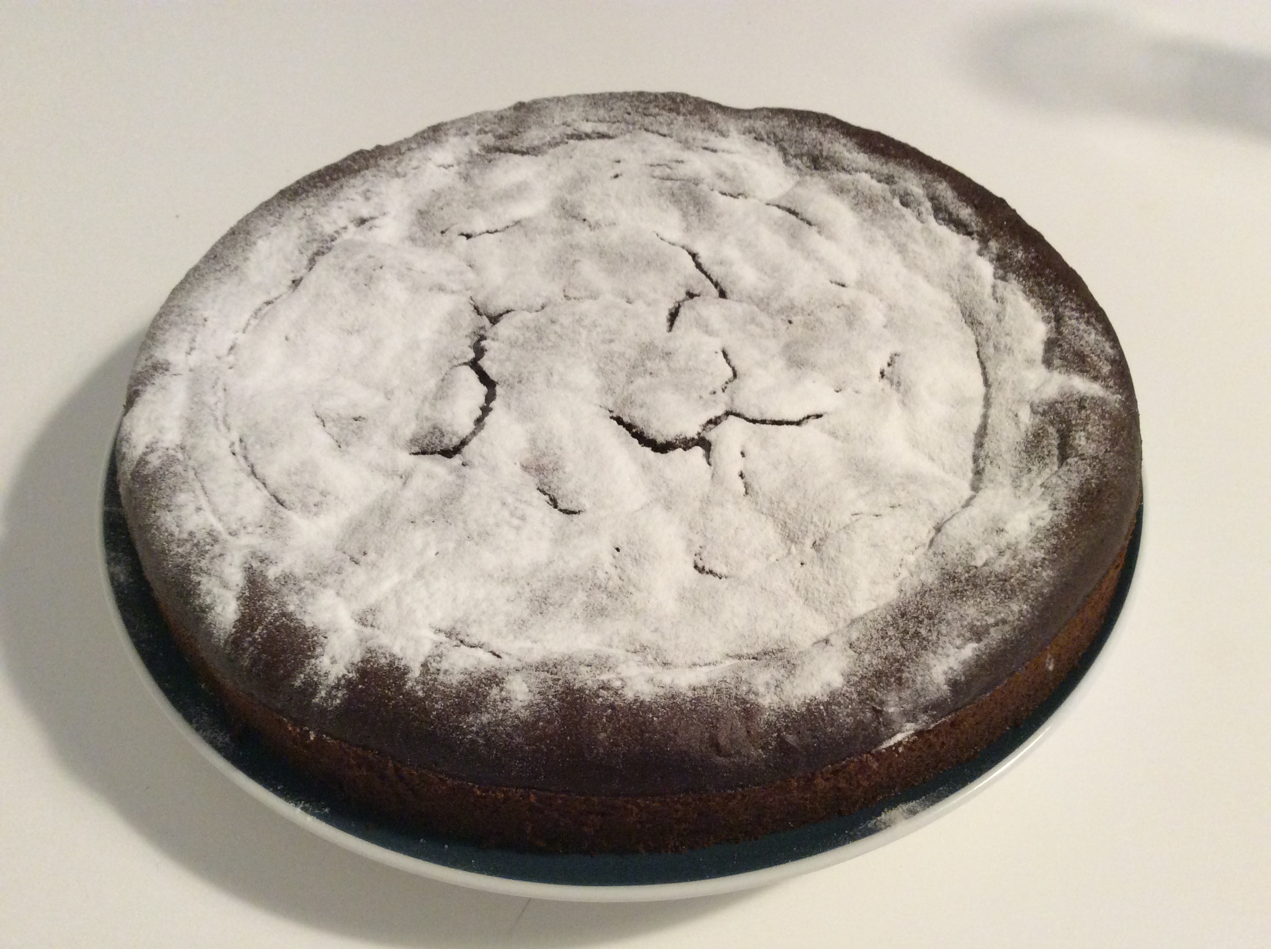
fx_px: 1173
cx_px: 636
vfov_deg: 44.1
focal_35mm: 32
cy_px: 474
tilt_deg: -47.4
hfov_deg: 56.9
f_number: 2.4
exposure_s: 1/25
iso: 160
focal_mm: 3.3
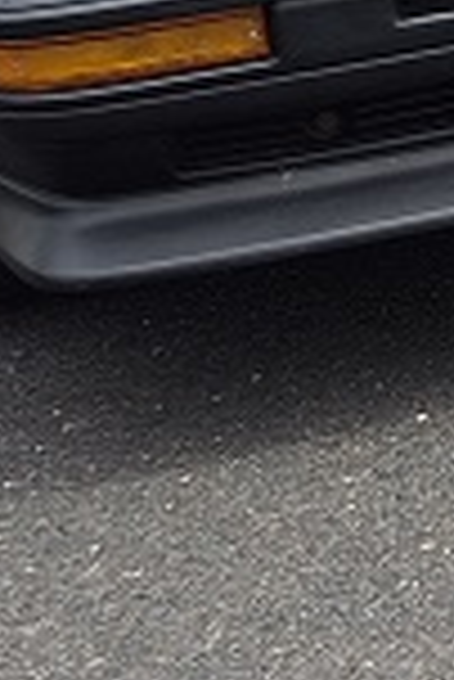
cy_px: -401
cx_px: 1780
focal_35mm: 162
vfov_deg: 12.0
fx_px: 3057
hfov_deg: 6.8
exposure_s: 1/896
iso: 25
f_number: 1.8
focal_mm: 5.4
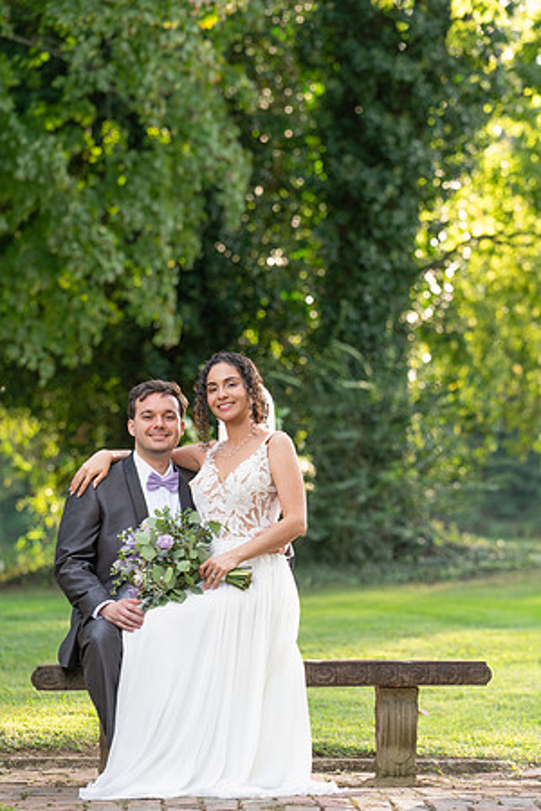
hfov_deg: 9.0
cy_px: 406
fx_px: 3442
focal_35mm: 153
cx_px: 270
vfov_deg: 13.4
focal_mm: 152.7
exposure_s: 1/200
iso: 200
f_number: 4.5
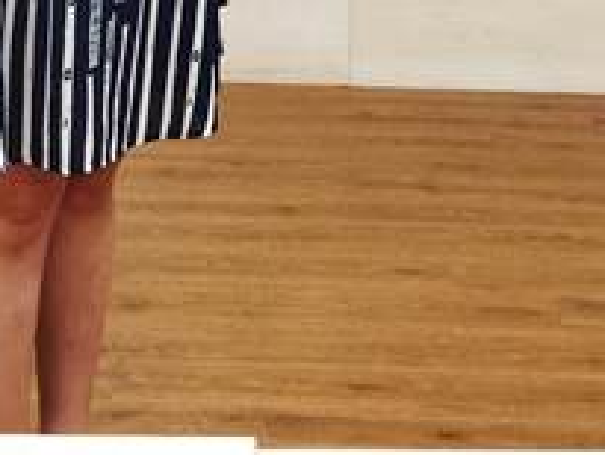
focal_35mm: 92
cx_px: 366
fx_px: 1609
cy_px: -315
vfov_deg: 14.5
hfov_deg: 21.3
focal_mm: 4.71
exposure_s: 1/60
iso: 151
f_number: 1.79
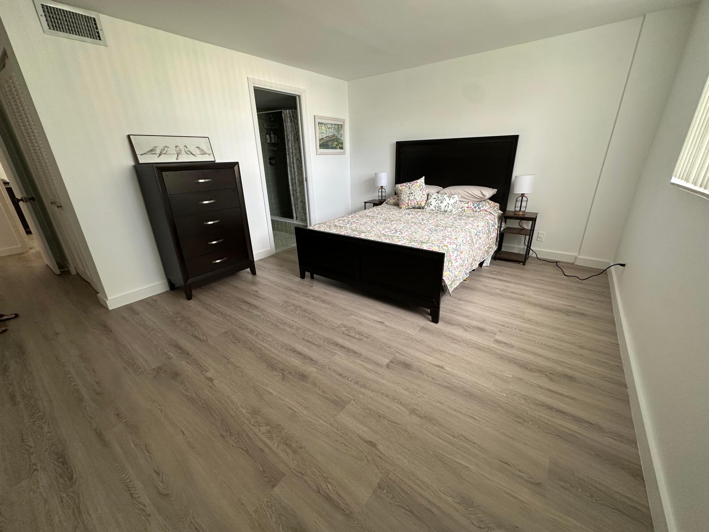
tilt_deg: -21.3
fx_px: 287
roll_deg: +1.7
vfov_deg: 85.7
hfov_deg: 102.1
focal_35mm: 14
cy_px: 266
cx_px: 354
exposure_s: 1/60
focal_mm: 2.22
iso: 160
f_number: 2.2
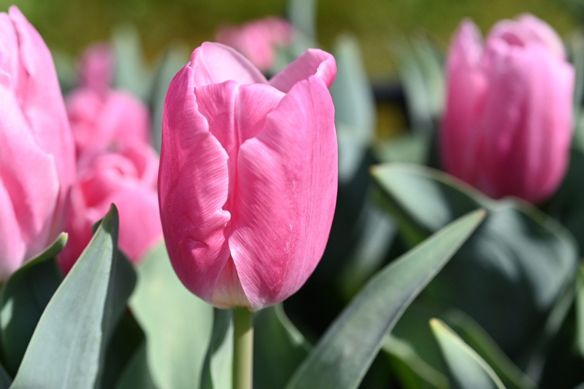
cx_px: 292
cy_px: 194
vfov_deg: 27.0
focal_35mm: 50
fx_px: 811
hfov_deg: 39.6
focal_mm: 50
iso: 640
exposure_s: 1/5000
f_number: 5
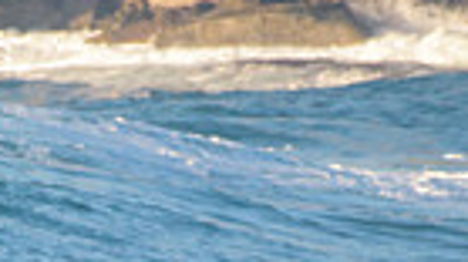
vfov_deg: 0.6
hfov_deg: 1.0
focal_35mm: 2191
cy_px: 465
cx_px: -17
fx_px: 27174
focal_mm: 500
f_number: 5.6
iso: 220
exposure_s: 1/1600
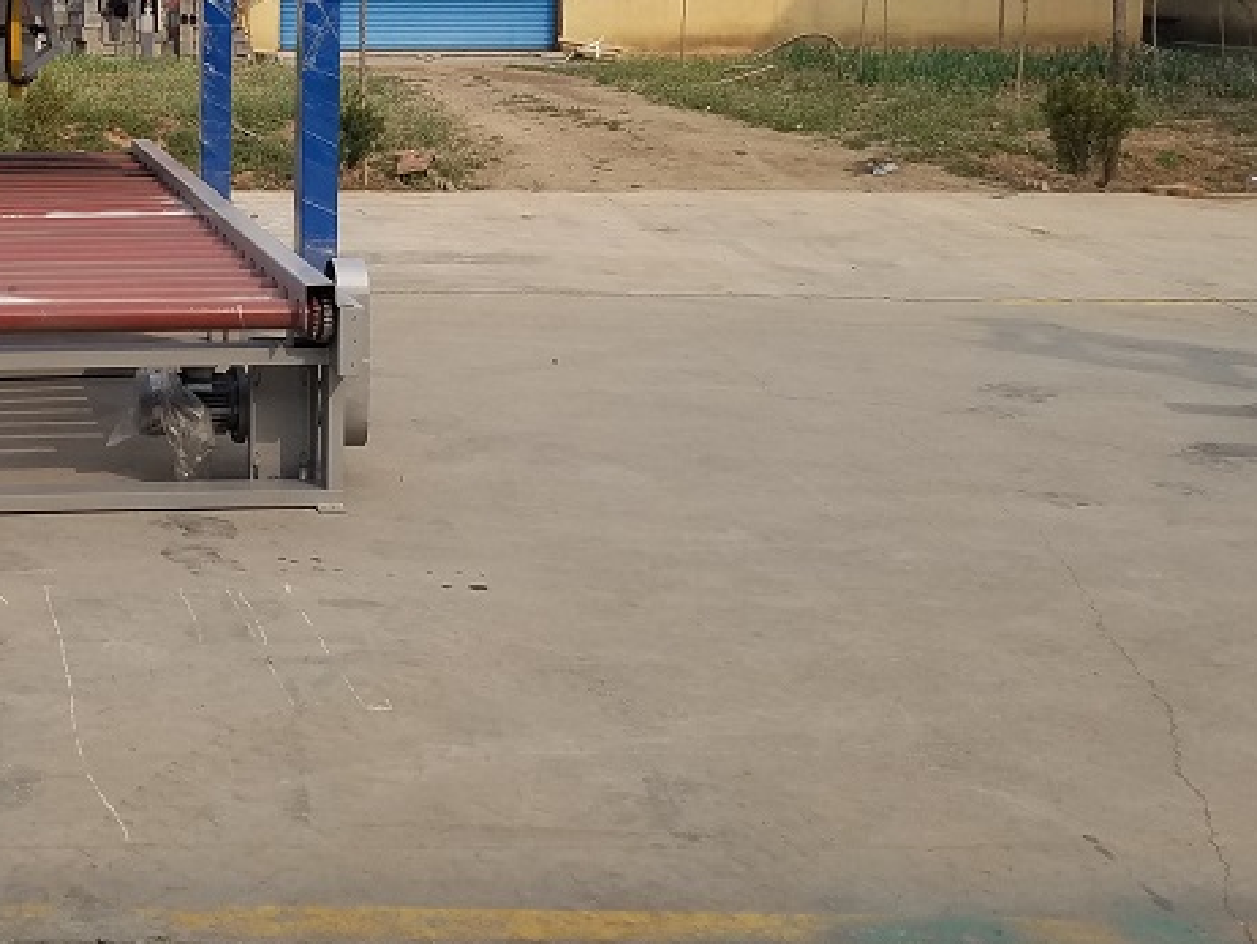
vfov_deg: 26.2
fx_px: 1962
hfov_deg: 33.1
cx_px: 57
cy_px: 109
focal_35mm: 54
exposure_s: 1/2744
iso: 50
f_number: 1.7
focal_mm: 4.2
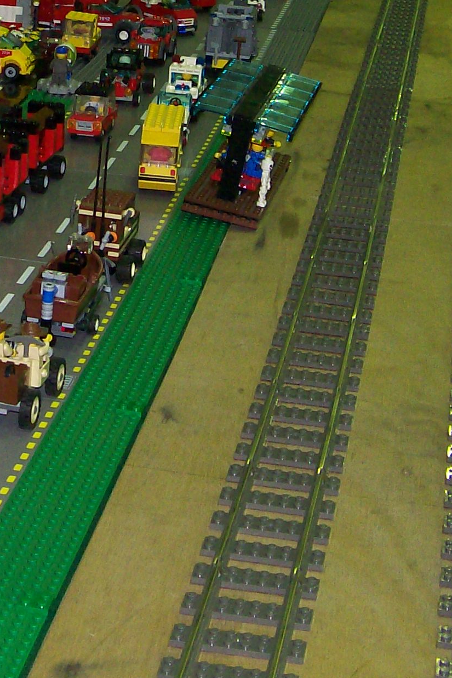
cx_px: -20
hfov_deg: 14.4
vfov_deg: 21.6
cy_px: 114
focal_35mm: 93
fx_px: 1751
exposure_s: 1/64
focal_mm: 6
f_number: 2.7
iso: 140
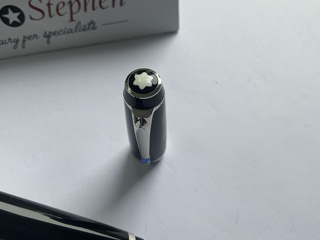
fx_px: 277
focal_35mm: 30
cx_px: 159
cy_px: 117
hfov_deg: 60.0
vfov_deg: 46.8
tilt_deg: -60.7
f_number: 1.8
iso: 20
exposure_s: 1/122
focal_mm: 3
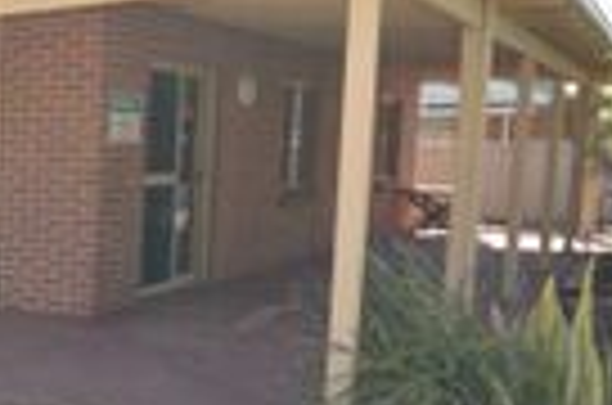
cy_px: 263
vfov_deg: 25.8
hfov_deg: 28.2
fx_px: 882
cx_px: -261
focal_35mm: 52
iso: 100
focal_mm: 10
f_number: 5.6
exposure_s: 1/125
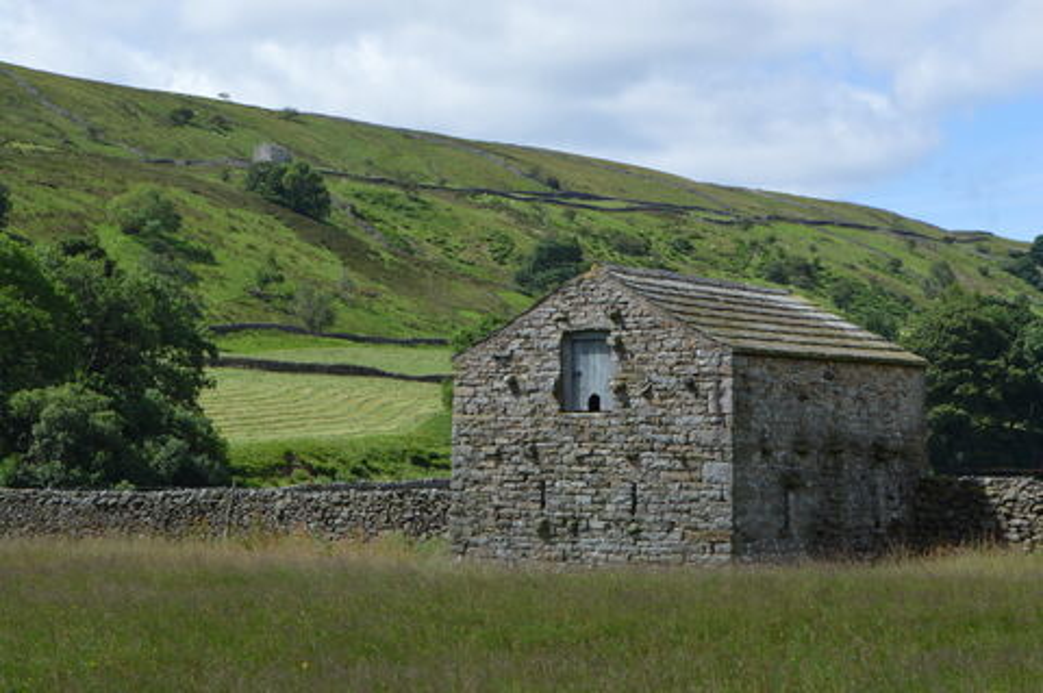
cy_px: 346
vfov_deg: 16.5
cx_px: 522
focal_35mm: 82
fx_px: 2388
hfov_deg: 24.6
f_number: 18
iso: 200
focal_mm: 55
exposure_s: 1/60
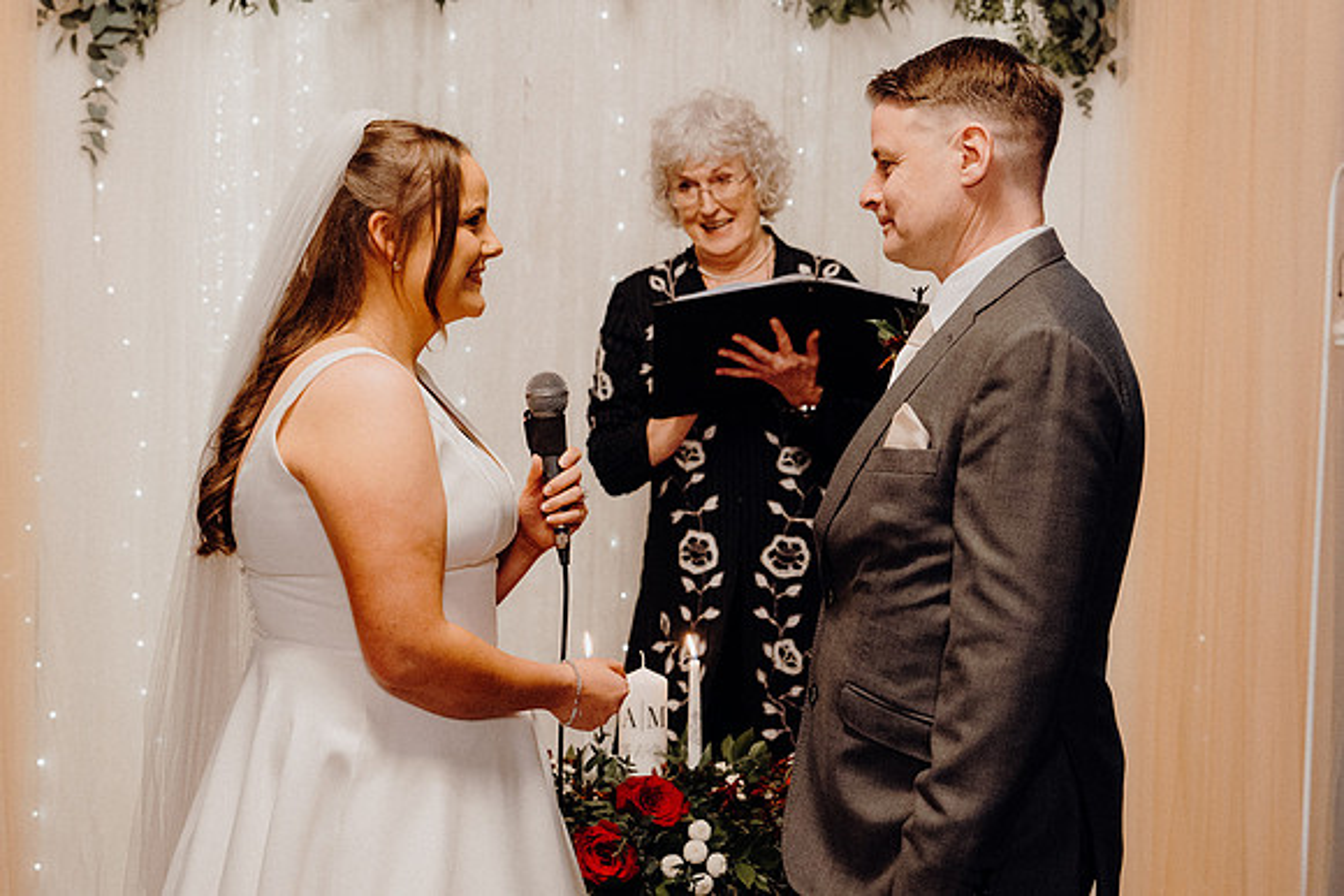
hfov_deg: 28.1
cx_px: 672
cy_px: 448
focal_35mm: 72
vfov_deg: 18.9
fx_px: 2689
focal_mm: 48
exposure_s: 1/160
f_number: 3.5
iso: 3200
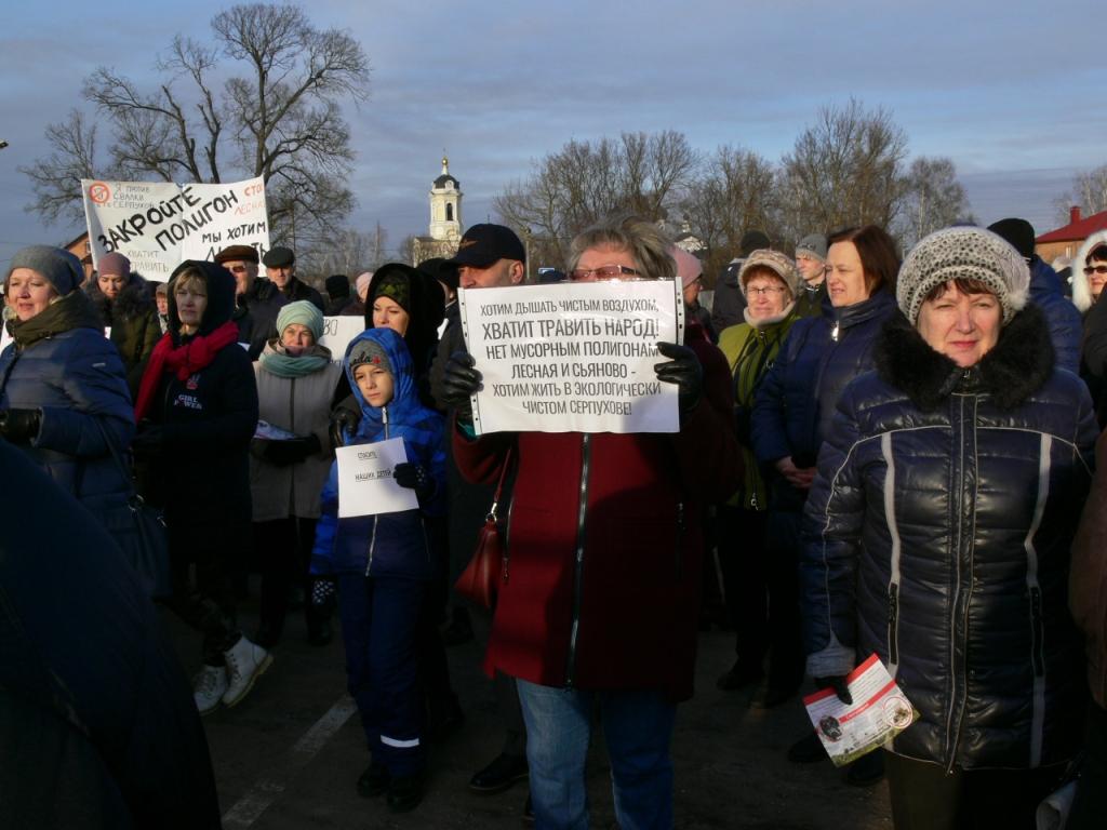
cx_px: 554
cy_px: 415
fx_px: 1119
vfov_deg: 40.7
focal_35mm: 35
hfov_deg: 52.6
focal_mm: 7.4
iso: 80
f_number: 5.6
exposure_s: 1/250
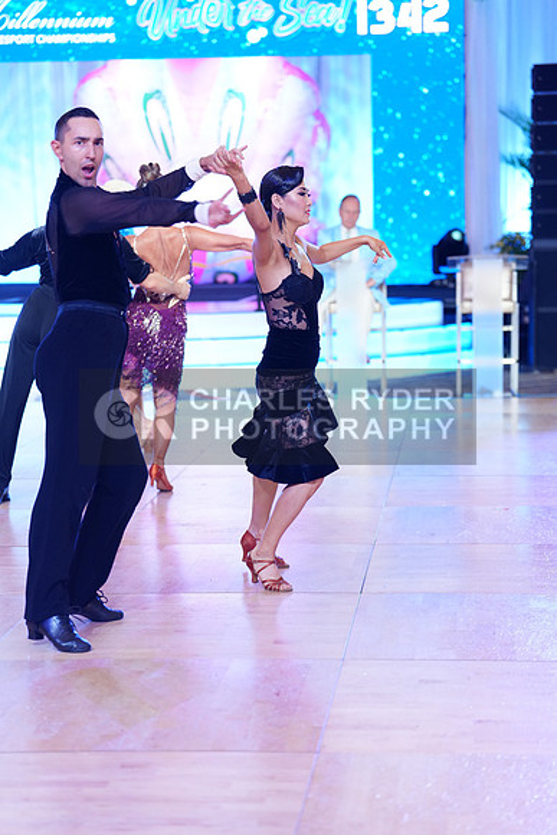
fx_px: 2087
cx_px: 278
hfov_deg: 15.2
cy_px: 418
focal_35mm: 90
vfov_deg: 22.6
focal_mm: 90
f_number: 2.8
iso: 1600
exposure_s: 1/320
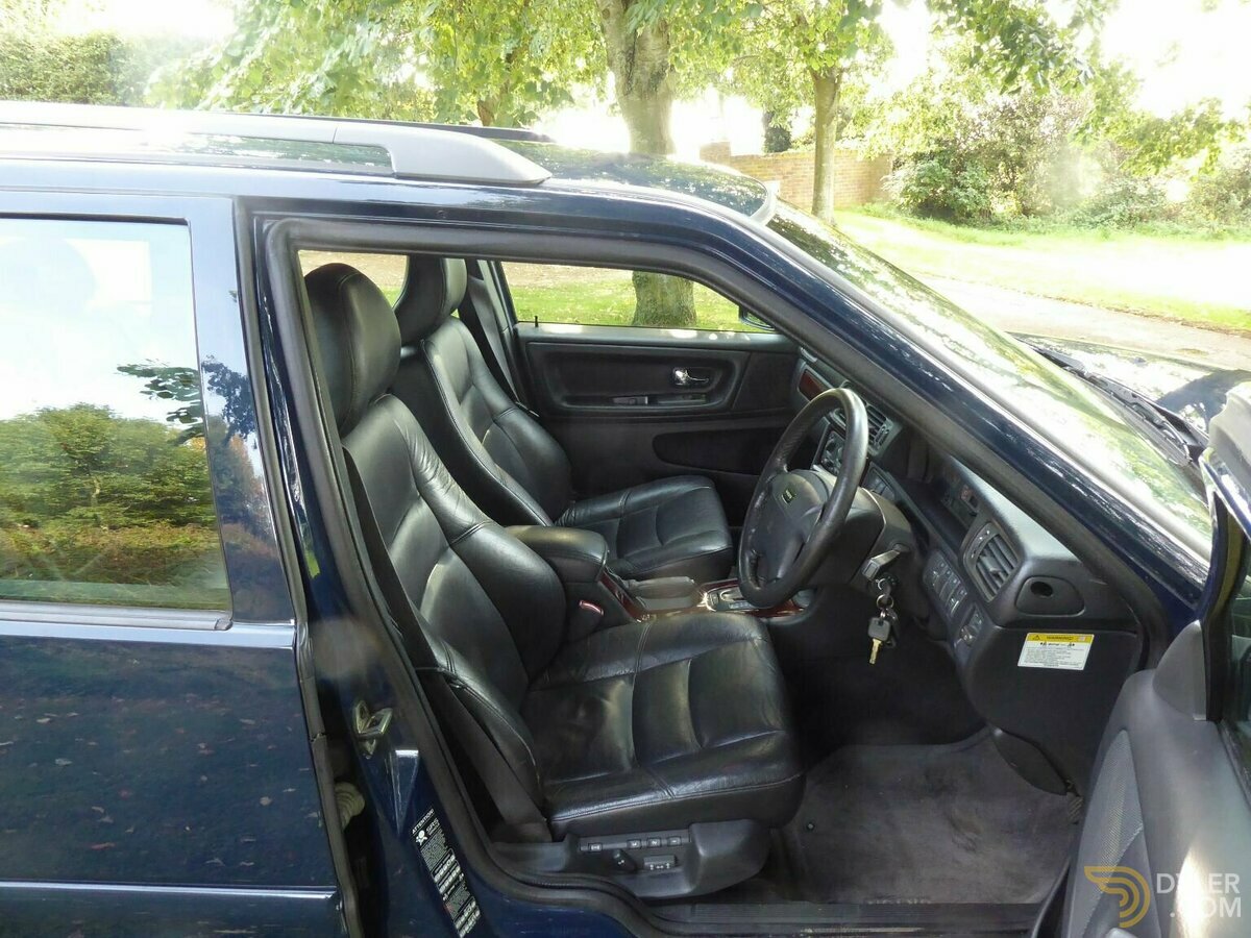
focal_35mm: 24
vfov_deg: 56.8
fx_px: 867
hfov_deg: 71.6
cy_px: 469
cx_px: 626
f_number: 4.5
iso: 400
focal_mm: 4.3
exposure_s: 1/40
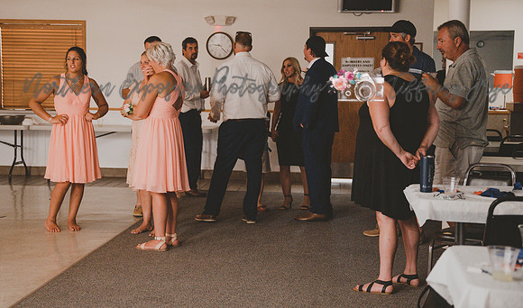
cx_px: 235
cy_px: 139
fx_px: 895
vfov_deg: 19.5
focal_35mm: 64
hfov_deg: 32.5
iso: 6400
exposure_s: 1/60
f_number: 2.8
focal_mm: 56
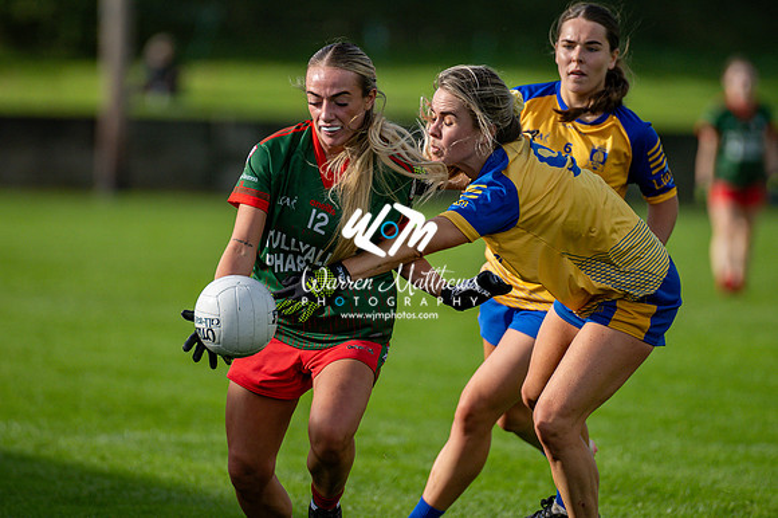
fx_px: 9719
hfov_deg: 4.6
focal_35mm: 450
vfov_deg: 3.1
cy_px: 259
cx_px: 389
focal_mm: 300
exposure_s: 1/5000
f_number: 2.8
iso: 500
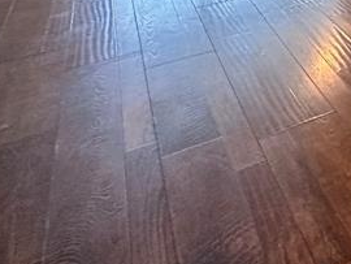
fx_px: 538
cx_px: 590
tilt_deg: +2.8
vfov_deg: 19.5
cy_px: -226
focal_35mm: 53
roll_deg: -0.3
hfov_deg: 23.7
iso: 400
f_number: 2.2
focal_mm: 2.22
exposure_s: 1/60
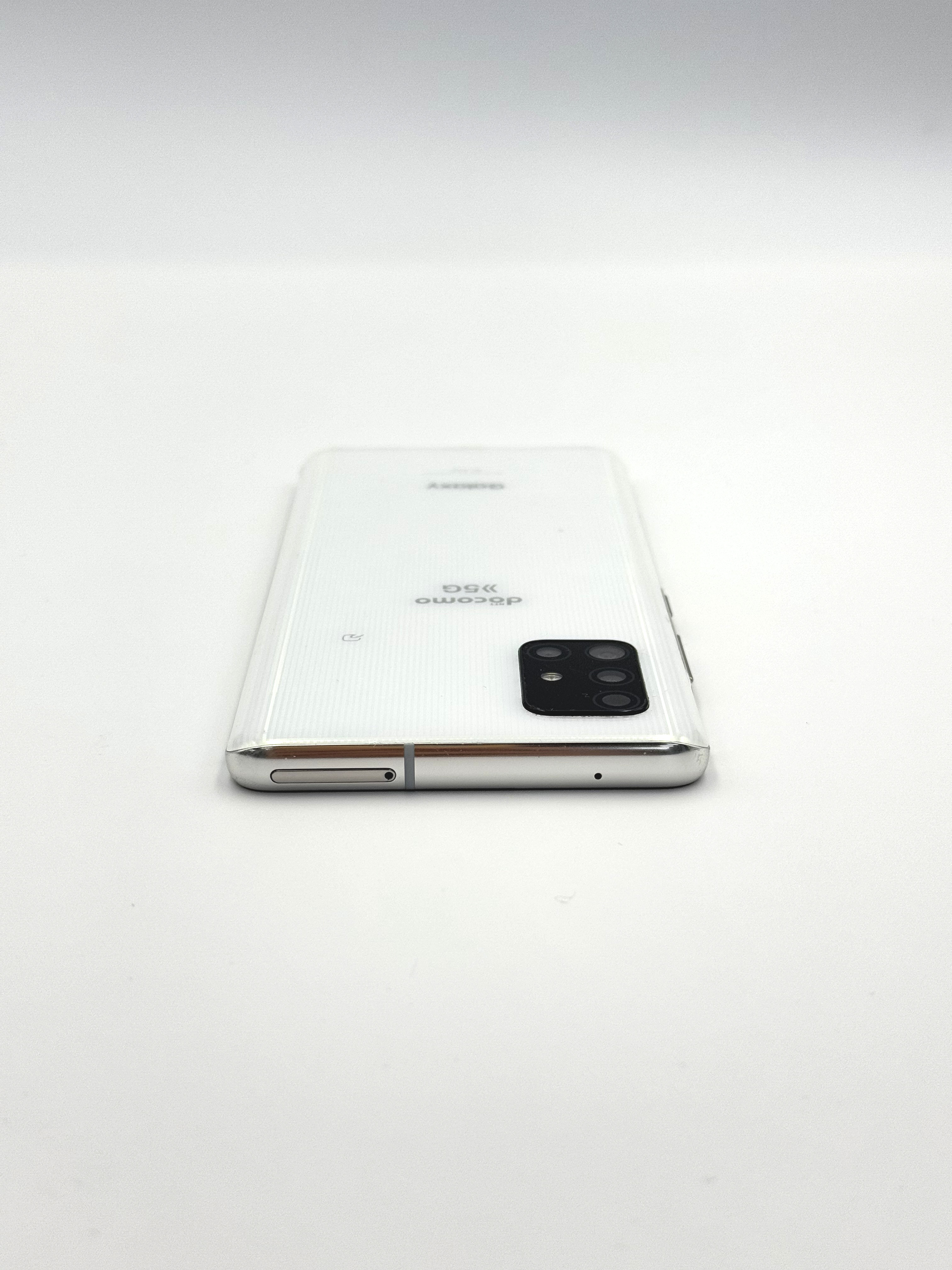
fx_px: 1760
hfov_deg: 30.3
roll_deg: -0.2
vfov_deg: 39.7
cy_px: 635
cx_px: 476
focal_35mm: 48
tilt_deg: -22.2
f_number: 1.78
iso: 64
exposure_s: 1/568
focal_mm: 6.76
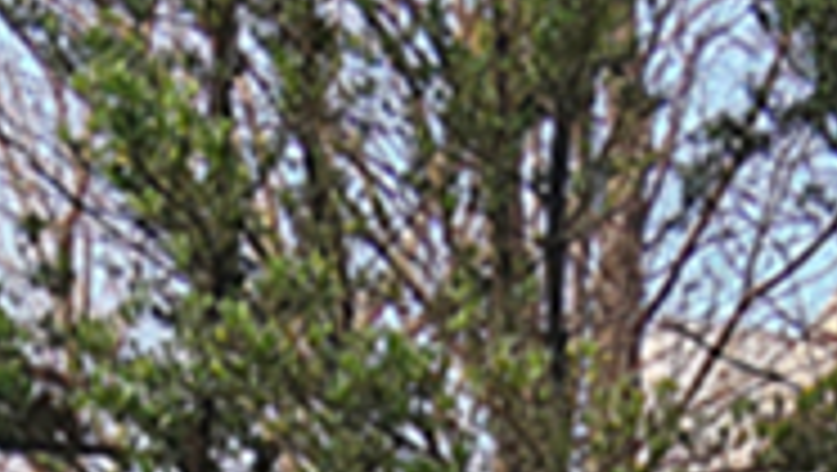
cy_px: 1492
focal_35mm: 78
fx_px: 1733
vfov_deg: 10.2
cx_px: 441
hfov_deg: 27.2
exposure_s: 1/215
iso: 80
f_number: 2.2
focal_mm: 2.2
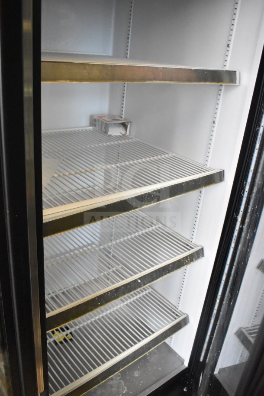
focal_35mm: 30
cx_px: 132
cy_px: 198
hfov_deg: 43.6
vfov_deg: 61.9
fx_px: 330
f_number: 5
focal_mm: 20
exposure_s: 1/100
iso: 6400
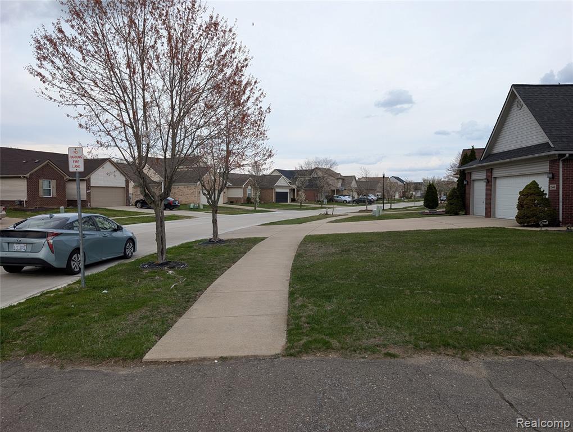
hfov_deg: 71.5
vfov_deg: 56.9
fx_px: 398
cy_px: 216
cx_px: 286
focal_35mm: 24
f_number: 1.68
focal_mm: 6.9
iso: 21
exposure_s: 1/259
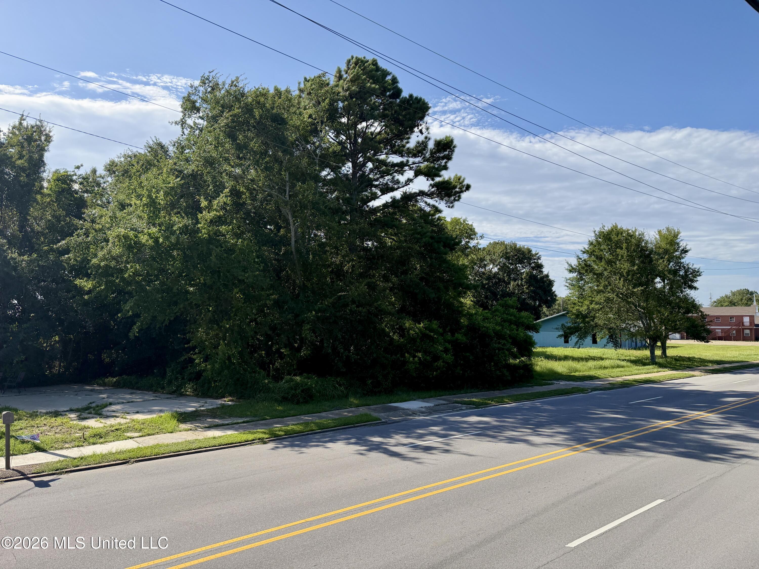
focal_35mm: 24
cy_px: 284
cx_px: 380
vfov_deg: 56.8
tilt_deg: +3.4
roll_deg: -0.1
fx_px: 526
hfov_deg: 71.6
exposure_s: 1/5319
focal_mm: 6.76
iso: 125
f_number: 1.78
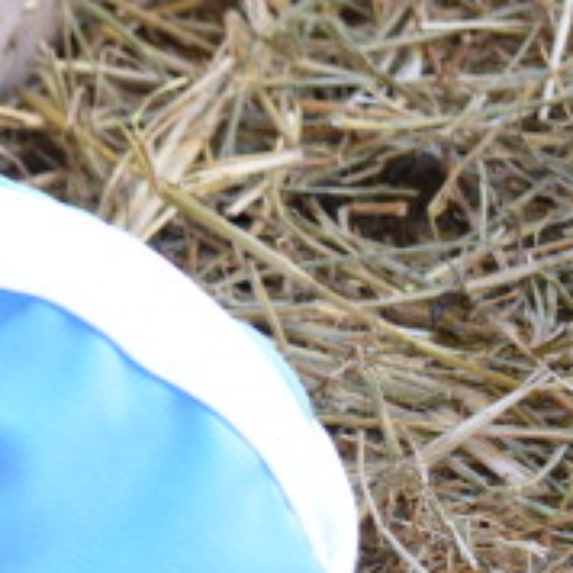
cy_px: 439
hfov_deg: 10.6
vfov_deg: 11.1
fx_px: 2950
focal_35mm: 158
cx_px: -377
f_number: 4.5
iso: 400
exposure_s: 1/100
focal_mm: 35
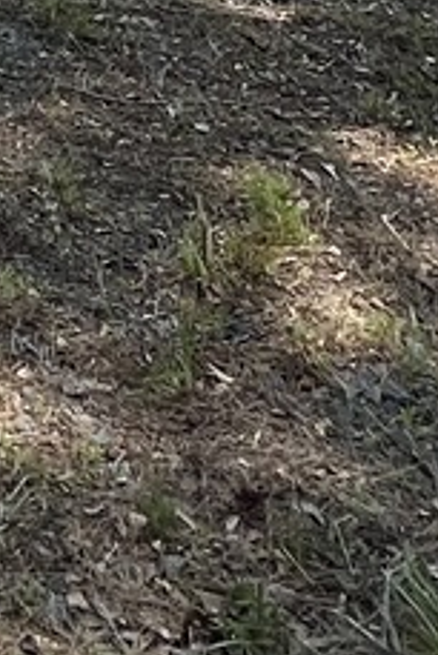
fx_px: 1549
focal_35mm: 85
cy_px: -721
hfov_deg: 14.4
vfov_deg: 16.7
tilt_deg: +1.6
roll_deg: +1.1
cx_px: -321
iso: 32
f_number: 1.8
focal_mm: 1.57
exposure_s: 1/1553
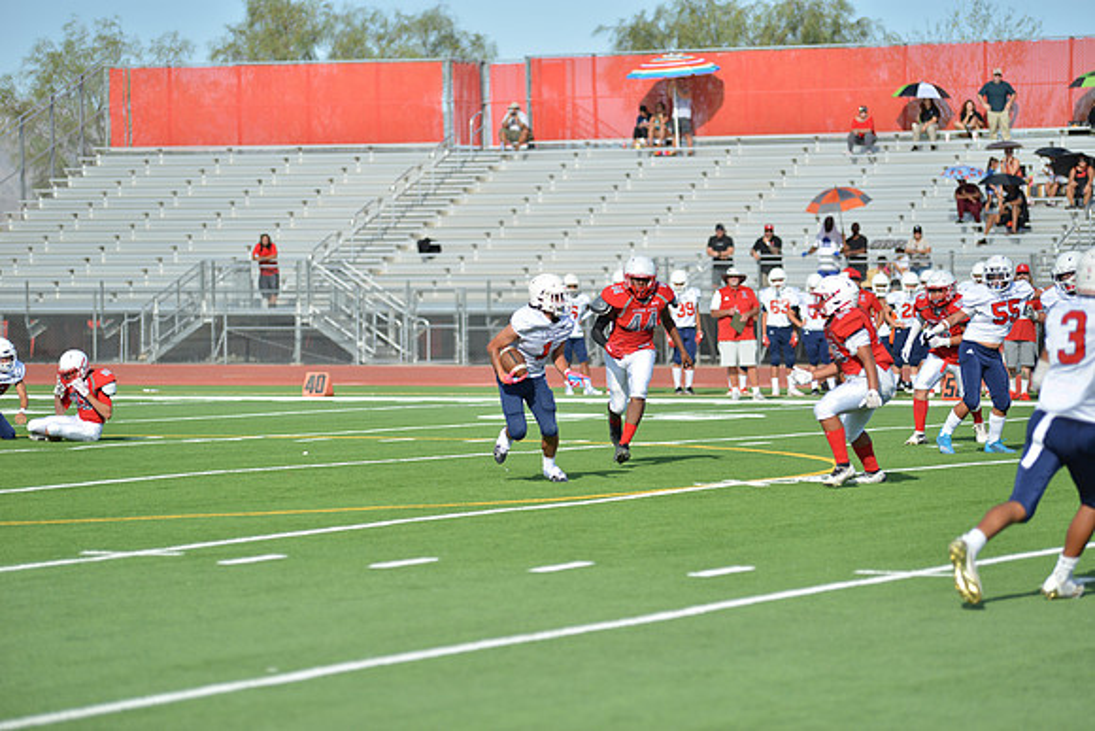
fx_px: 4563
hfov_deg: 13.7
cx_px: 548
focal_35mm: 150
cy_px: 366
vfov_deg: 9.2
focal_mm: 150
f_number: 2.8
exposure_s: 1/1600
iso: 100
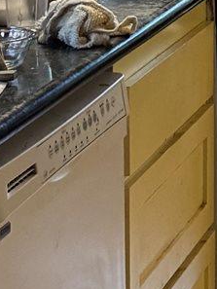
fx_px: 1554
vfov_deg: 10.3
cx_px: 564
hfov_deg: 7.4
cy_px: -150
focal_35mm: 186
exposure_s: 1/60
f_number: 1.78
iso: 200
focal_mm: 6.76
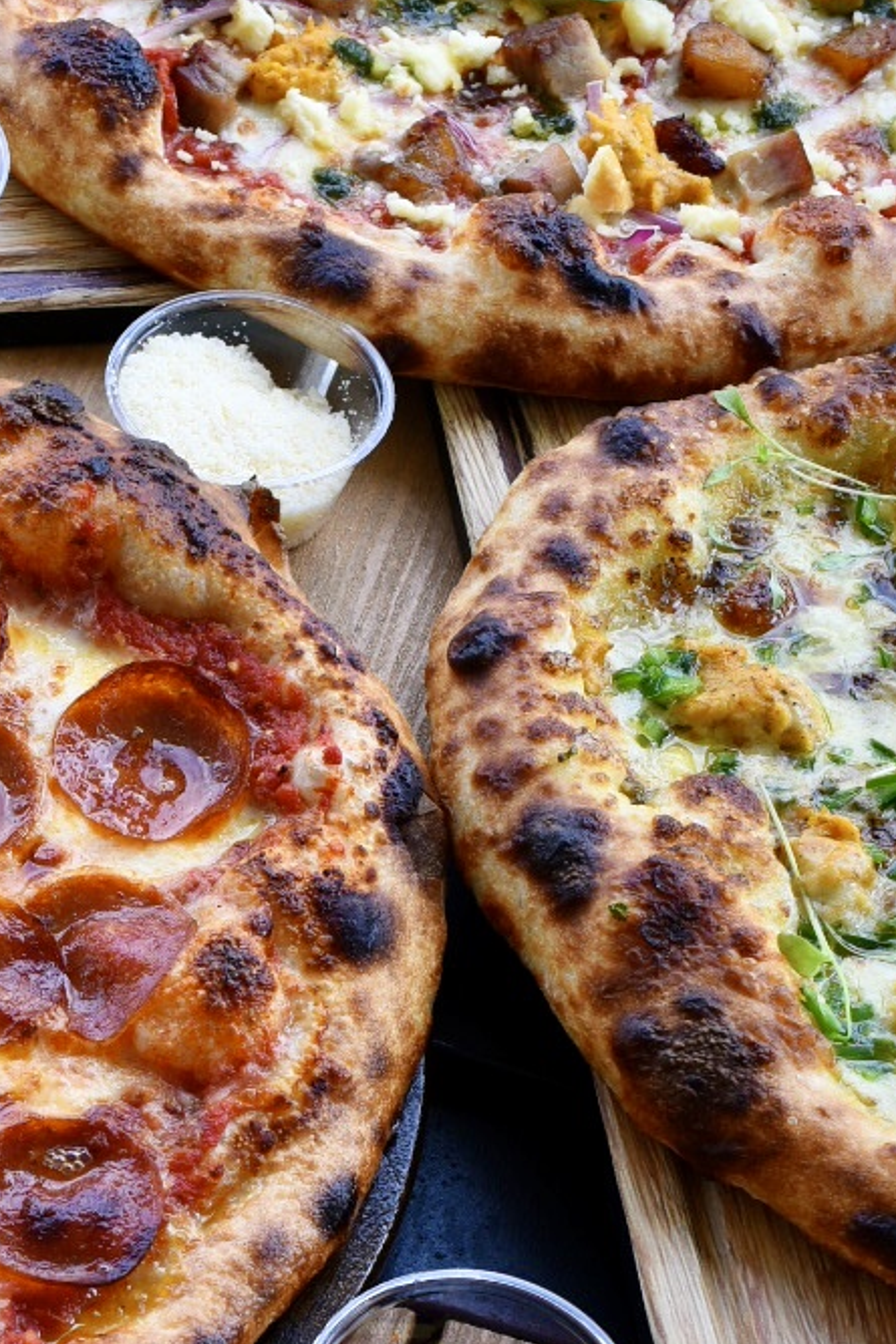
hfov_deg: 13.8
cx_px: -81
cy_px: 1181
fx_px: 3623
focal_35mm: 97
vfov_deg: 20.6
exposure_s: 1/250
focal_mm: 40
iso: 500
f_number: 11
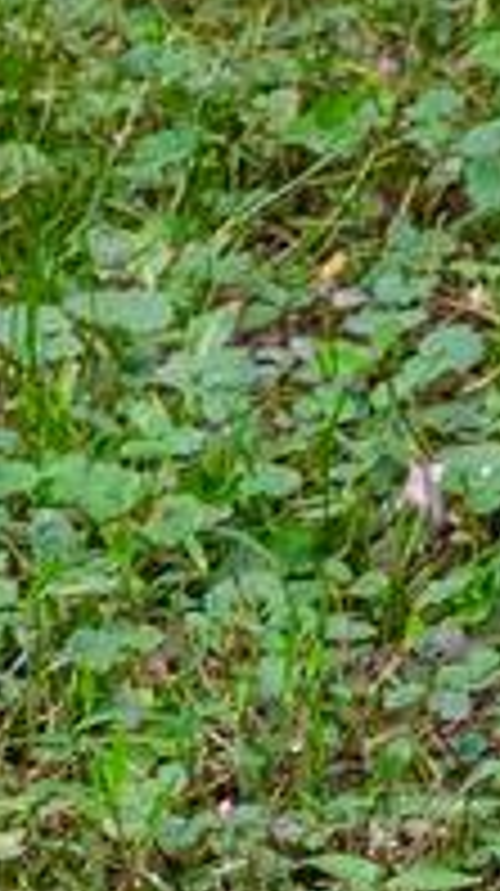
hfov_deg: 1.6
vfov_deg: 2.8
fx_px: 17935
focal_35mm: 759
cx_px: 1676
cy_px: 1899
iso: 1000
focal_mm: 70
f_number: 6.3
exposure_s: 1/160
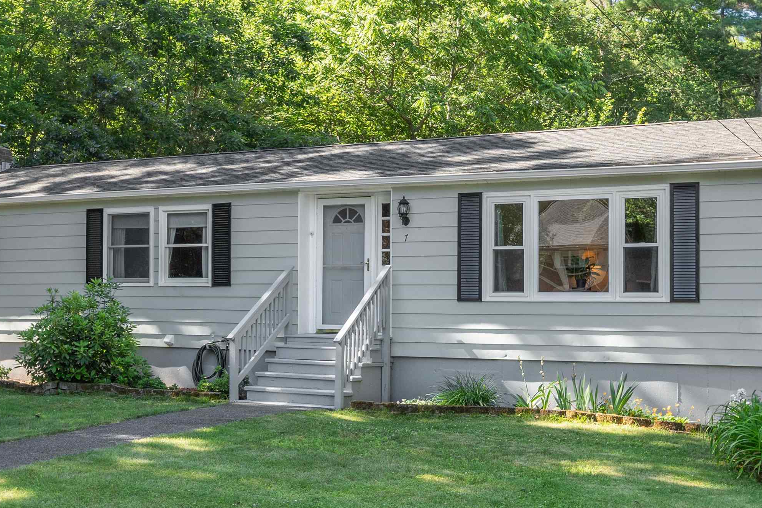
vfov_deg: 26.5
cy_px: 264
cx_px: 326
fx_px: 1079
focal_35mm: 51
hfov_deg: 38.8
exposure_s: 1/60
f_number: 8
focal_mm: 22
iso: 200
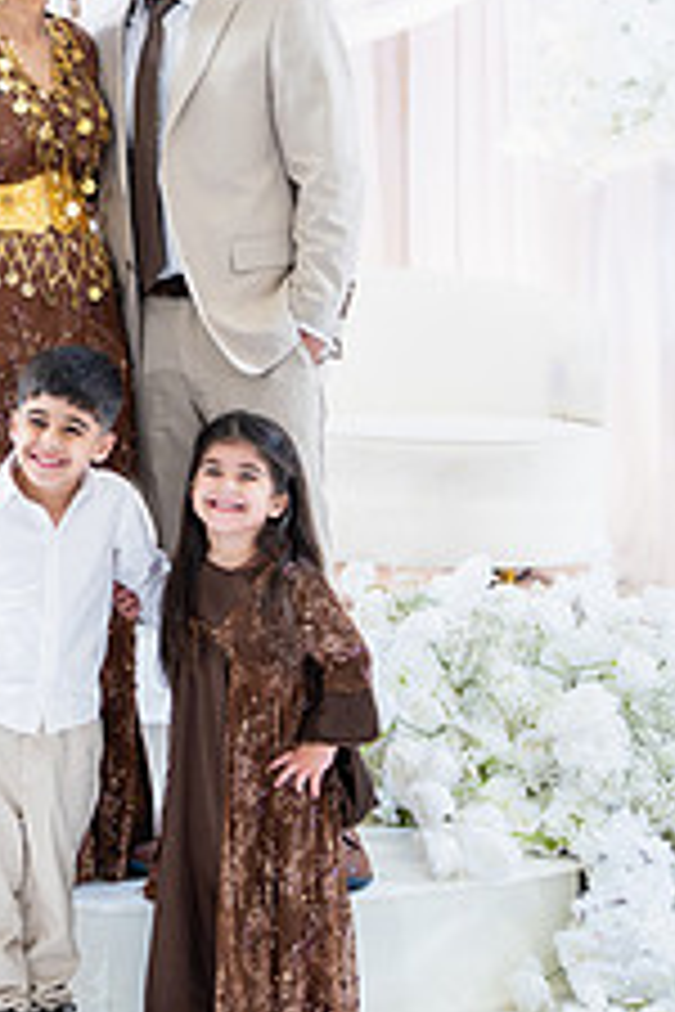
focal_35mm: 100
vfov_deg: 20.2
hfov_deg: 13.6
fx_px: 2812
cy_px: 225
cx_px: 135
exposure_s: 1/160
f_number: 2
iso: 320
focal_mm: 50
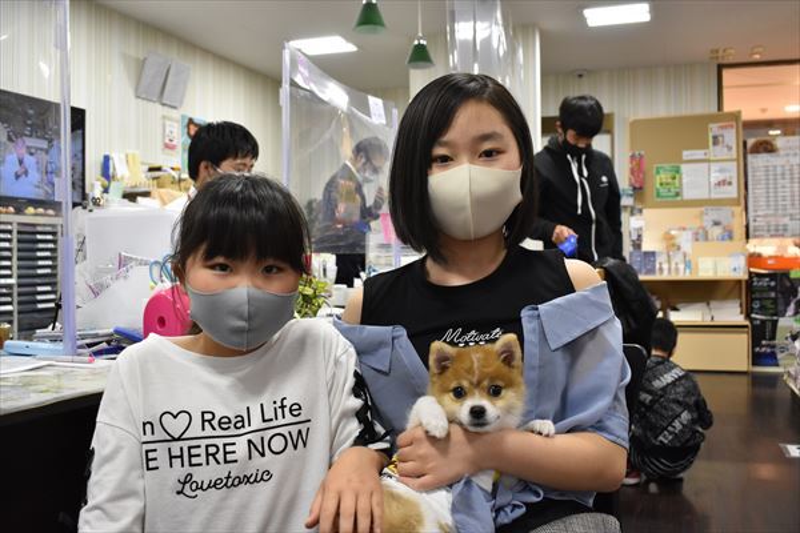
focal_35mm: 34
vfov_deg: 38.4
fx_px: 767
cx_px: 400
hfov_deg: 55.1
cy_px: 266
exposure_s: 1/100
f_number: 5
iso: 1600
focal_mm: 23
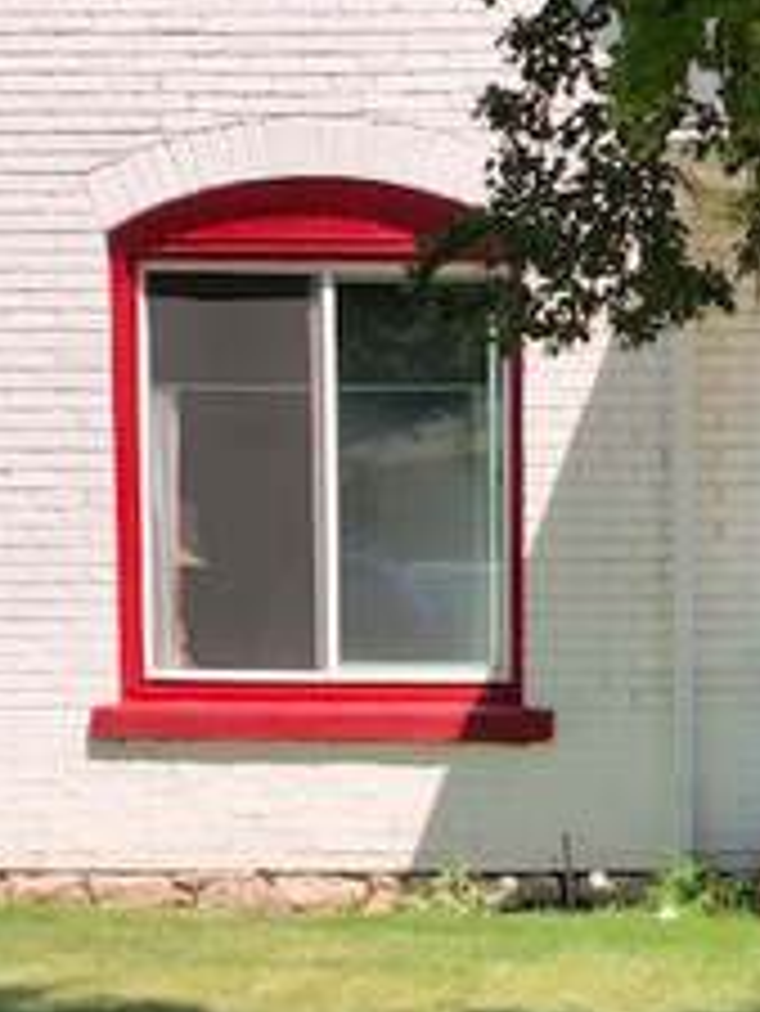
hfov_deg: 13.2
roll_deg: -0.8
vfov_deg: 17.3
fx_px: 3246
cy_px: 1025
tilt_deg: -7.8
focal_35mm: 111
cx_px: 720
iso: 16
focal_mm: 6
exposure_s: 1/182
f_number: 2.4
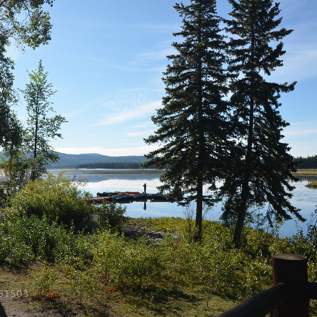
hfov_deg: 38.0
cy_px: 153
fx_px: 456
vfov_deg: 38.3
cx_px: 114
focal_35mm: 44
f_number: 8
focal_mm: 22
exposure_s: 1/1250
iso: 400
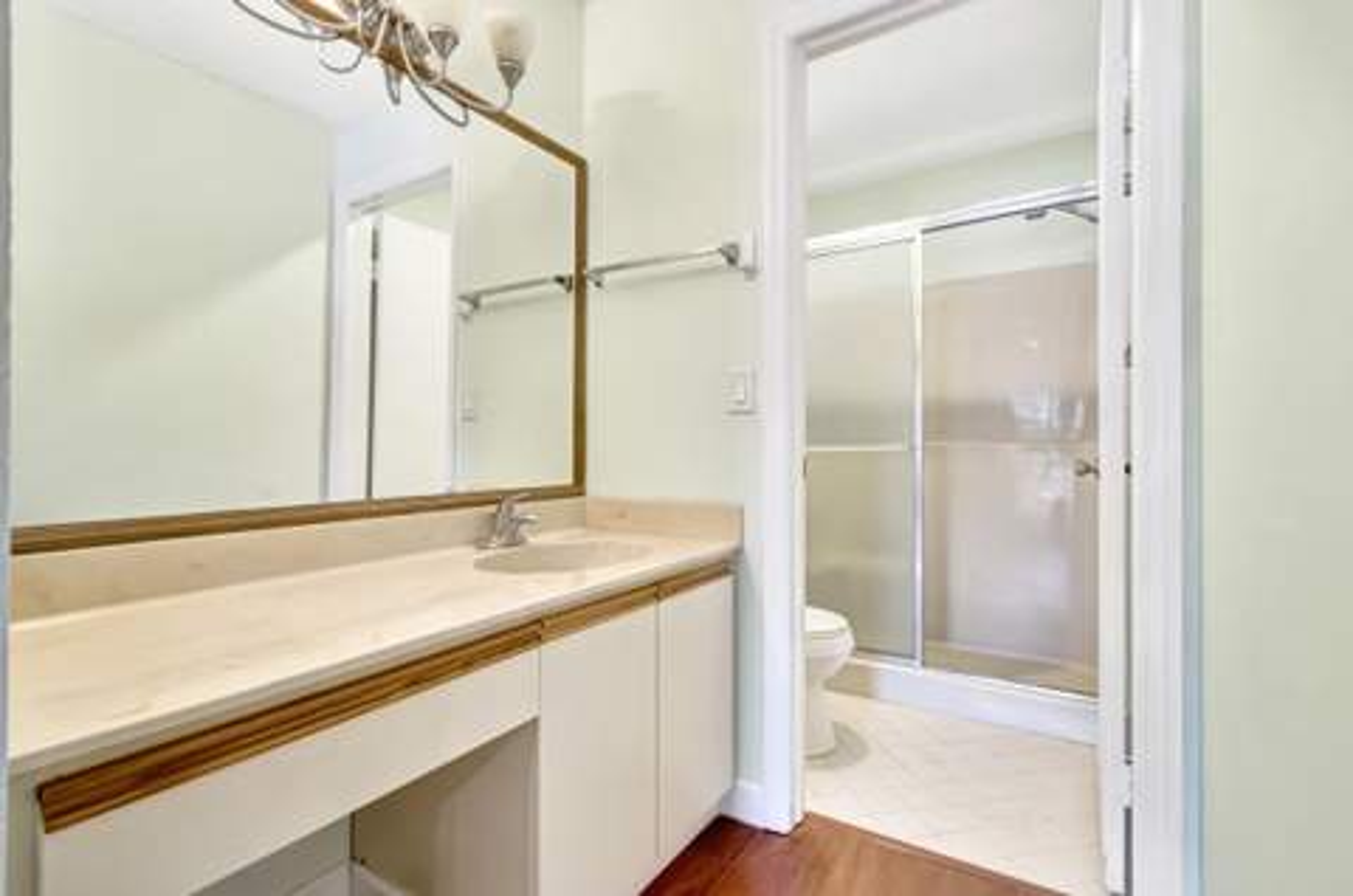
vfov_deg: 77.1
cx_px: 676
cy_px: 448
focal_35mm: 15
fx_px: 563
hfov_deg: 100.5
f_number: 8
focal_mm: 10
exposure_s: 1/15
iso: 5000
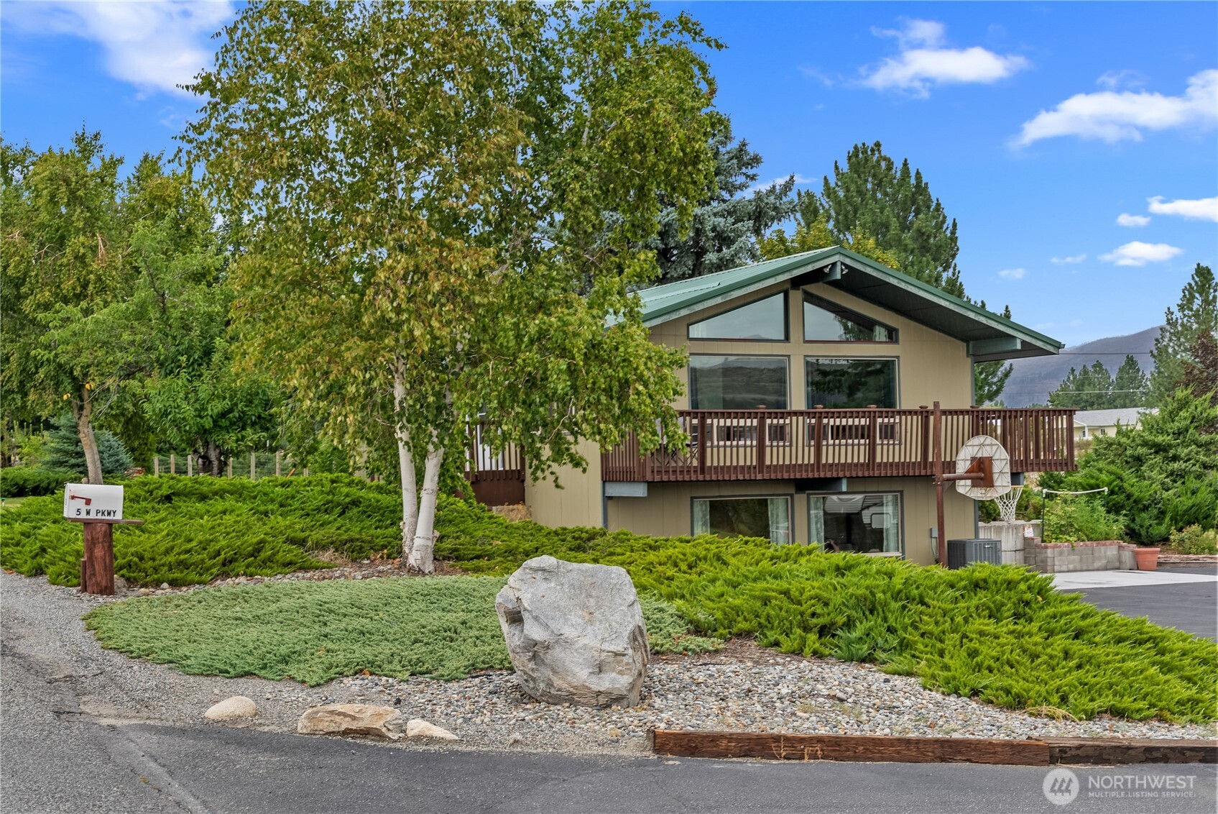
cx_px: 609
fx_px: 1588
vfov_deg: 28.7
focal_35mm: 47
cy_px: 407
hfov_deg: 42.0
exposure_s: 1/40
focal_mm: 46.9
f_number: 8
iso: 100
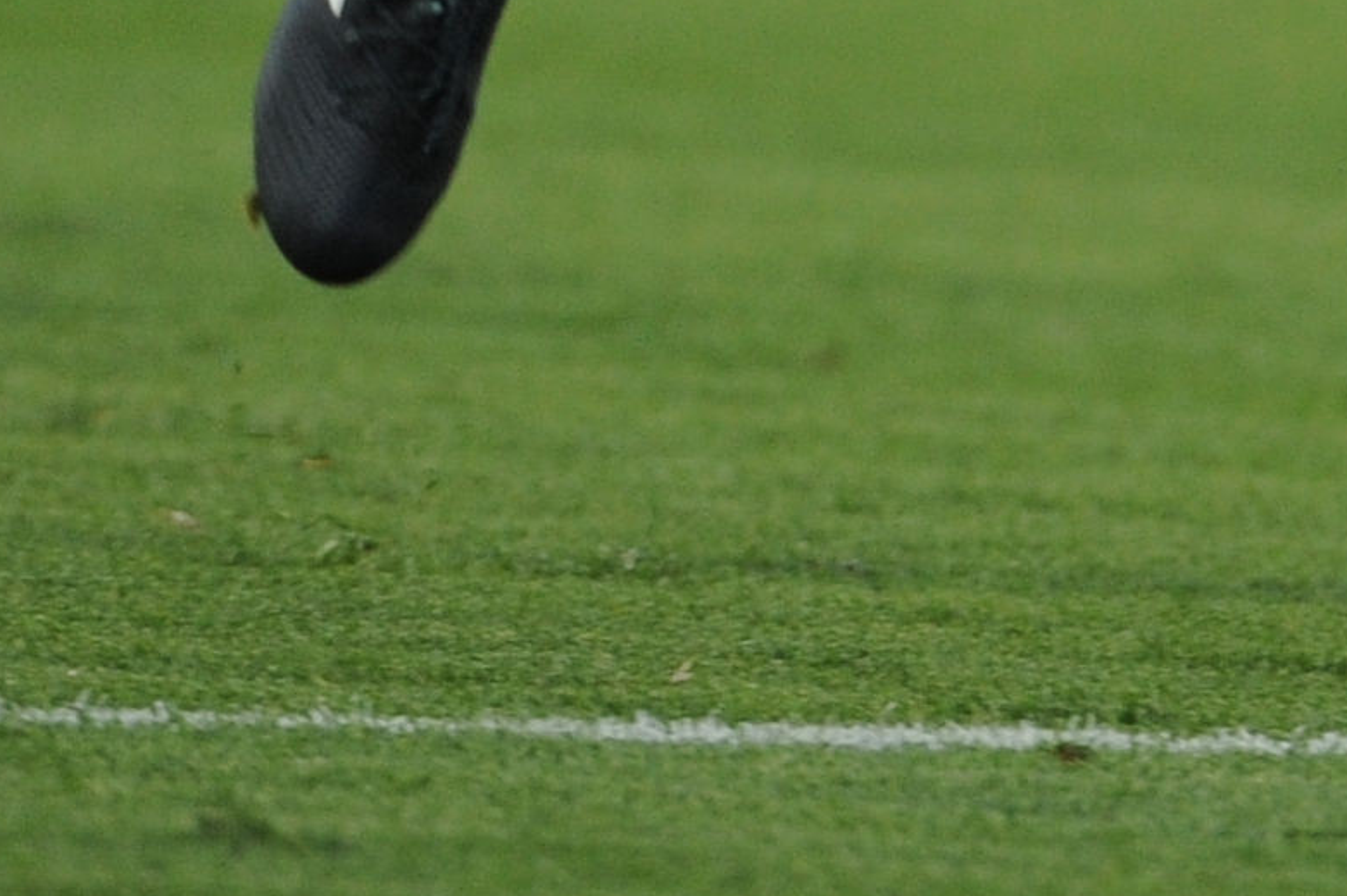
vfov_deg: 0.7
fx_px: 69263
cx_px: 1538
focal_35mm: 1852
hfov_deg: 1.1
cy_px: -725
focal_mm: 340
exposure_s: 1/1250
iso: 1250
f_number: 4
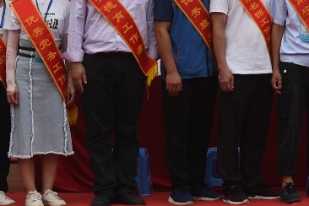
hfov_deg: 10.5
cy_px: -215
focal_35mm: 187
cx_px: 491
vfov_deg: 7.1
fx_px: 1605
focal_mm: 24
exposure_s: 1/250
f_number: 2.8
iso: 100
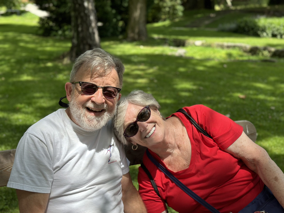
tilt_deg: -9.6
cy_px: 106
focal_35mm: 48
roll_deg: -0.1
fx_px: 394
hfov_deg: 39.7
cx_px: 142
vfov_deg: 30.3
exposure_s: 1/1721
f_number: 1.78
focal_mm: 6.86
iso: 100
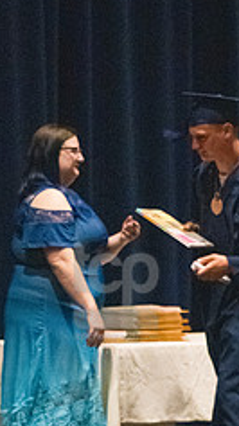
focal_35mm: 304
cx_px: 116
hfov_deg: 4.0
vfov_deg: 7.1
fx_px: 3431
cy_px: 291
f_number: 3.2
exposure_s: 1/400
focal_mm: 102
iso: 10000
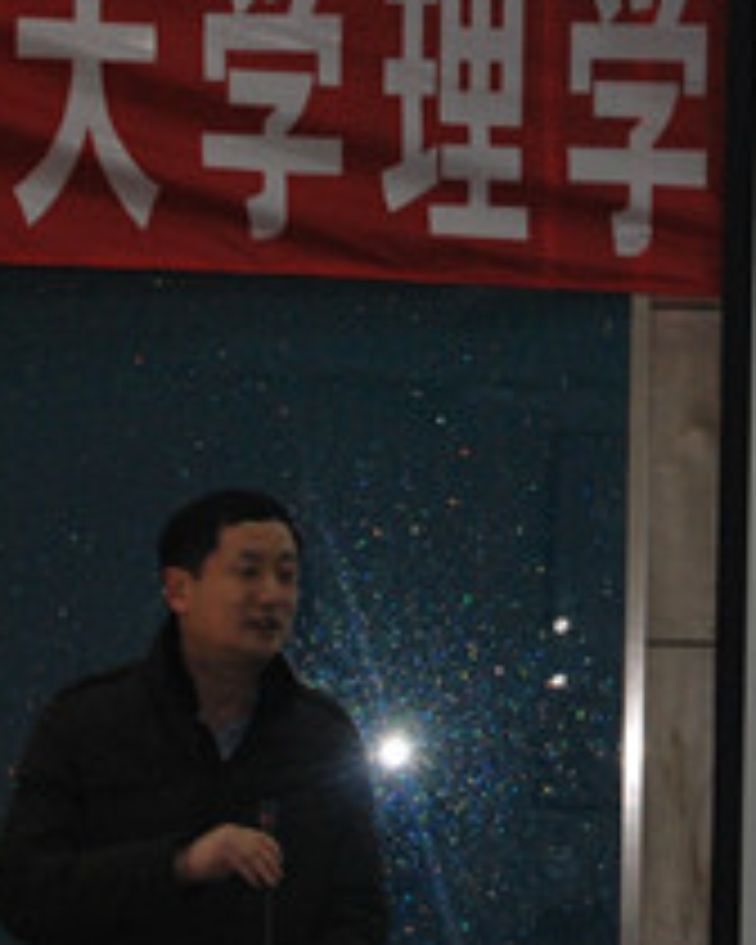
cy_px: 20
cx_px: 837
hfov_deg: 5.2
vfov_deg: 6.5
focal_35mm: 296
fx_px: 8273
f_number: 5.6
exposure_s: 1/60
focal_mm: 55
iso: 400
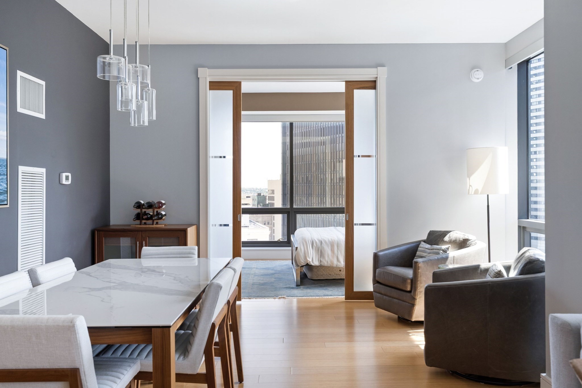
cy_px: 194
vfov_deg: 43.6
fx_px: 485
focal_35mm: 30
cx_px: 291
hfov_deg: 61.9
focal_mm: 30
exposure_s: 1/50
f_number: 8
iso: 400
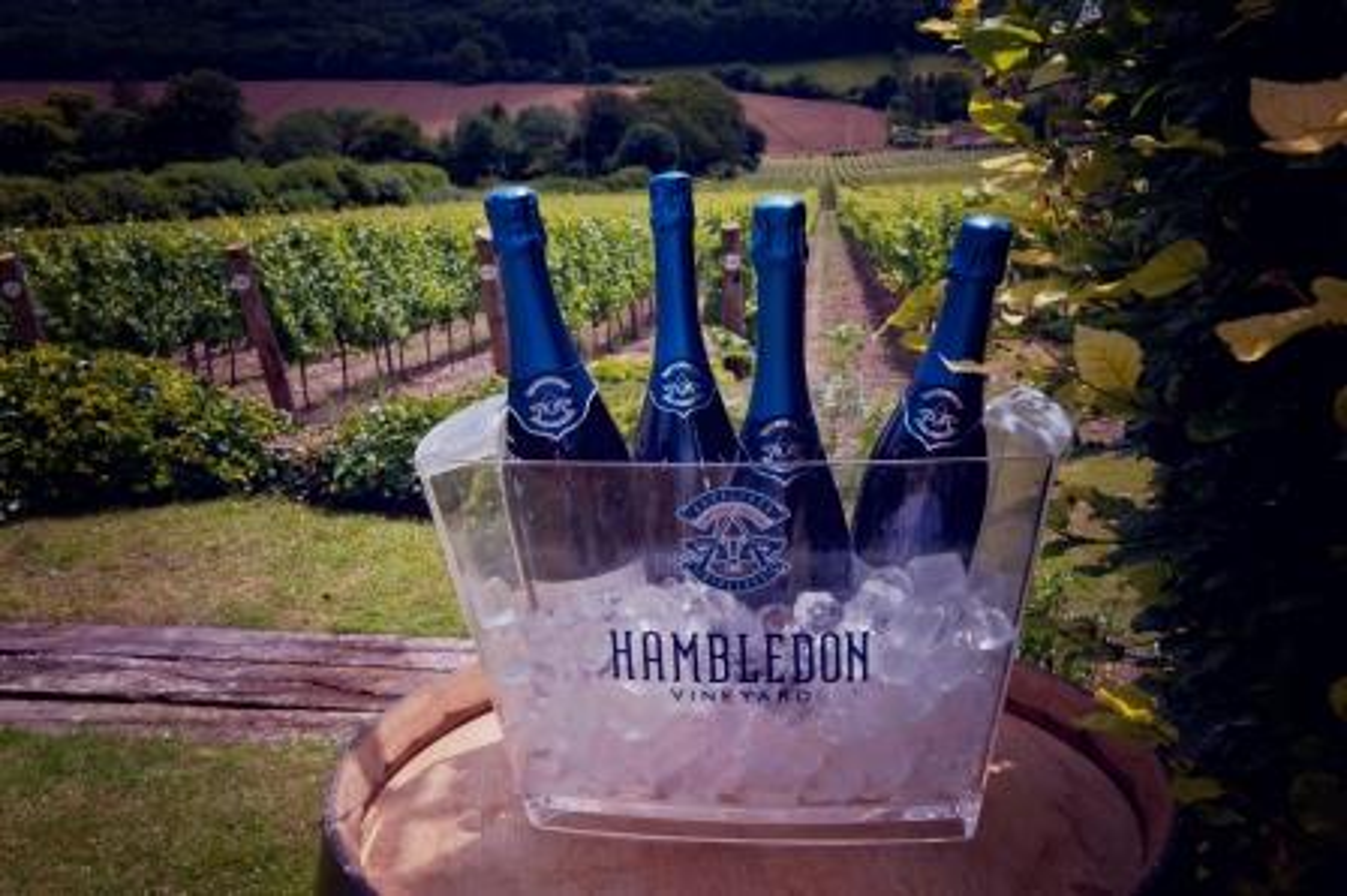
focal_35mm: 38
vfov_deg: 35.0
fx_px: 1421
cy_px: 448
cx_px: 674
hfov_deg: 50.7
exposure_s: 1/200
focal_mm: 38
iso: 220
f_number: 22
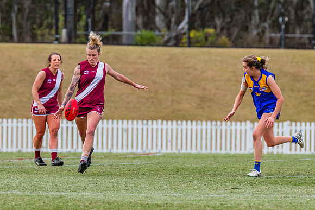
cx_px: 83
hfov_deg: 3.3
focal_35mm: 622
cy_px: 104
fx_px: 5441
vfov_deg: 2.2
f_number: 7.1
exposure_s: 1/1600
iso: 800
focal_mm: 420
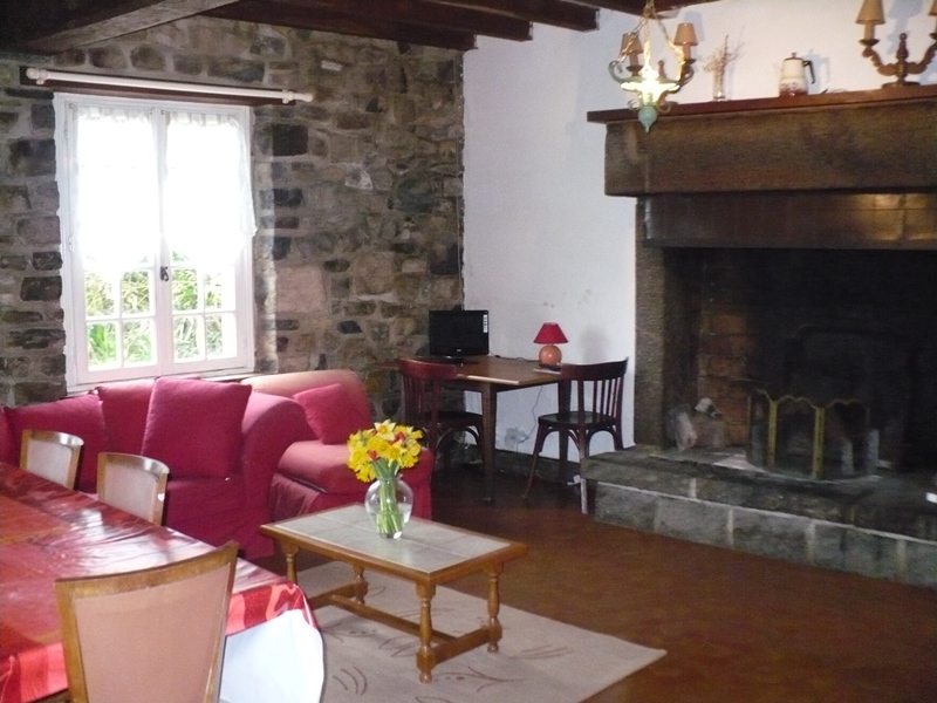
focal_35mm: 37
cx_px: 468
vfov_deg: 38.7
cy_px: 352
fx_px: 1002
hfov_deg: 50.1
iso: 640
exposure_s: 1/30
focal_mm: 6.1
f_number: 2.8
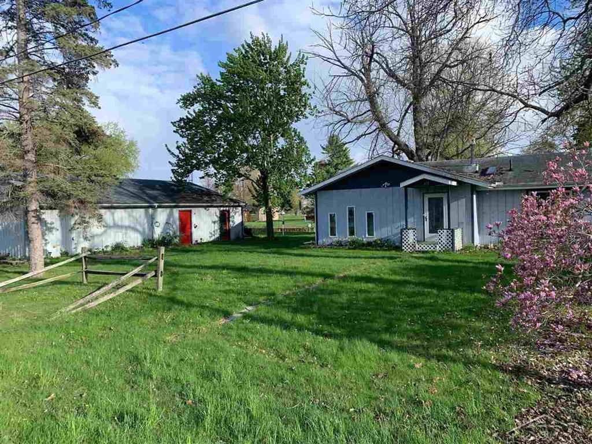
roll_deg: +2.0
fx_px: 445
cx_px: 296
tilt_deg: -1.9
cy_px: 222
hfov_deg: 67.3
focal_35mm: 26
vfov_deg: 53.1
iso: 25
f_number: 1.8
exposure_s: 1/796
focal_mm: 4.25
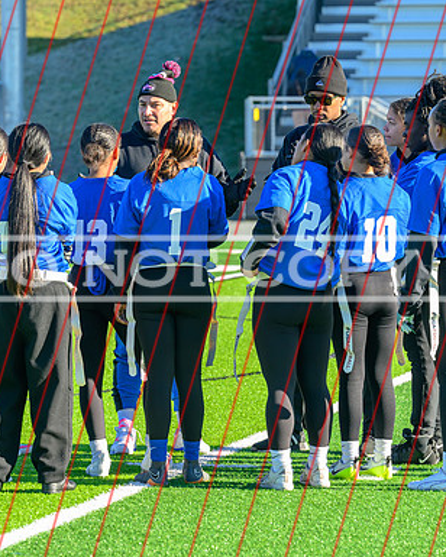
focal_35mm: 214
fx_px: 3531
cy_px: 283
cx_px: 265
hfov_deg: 7.2
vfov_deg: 9.0
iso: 220
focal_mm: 115
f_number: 4.5
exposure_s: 1/400
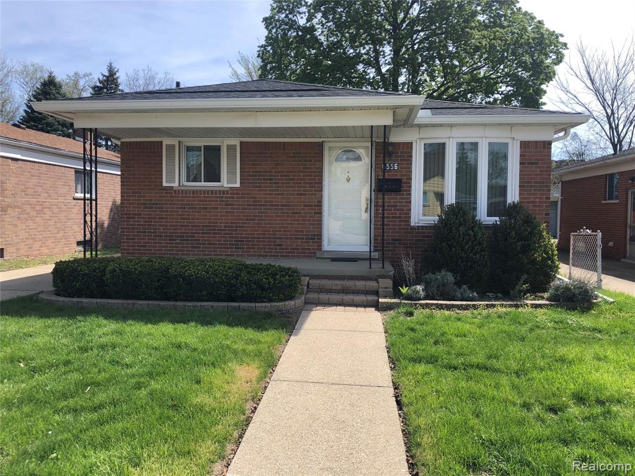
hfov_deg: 63.4
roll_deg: -1.2
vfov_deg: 49.7
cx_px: 318
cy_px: 238
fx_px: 514
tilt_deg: -2.7
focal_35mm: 28
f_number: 1.8
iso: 20
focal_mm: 3.99
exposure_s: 1/1245
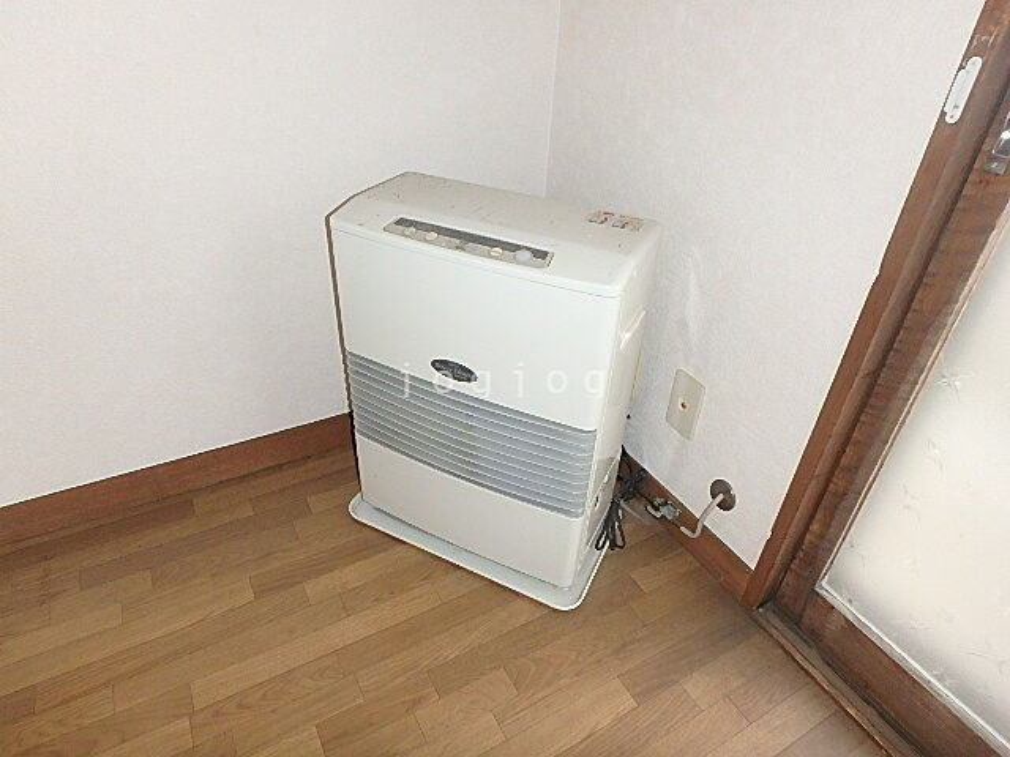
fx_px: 613
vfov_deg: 63.4
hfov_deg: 79.0
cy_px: 378
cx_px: 505
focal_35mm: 21
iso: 400
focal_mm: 3.7
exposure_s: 1/30
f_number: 3.5
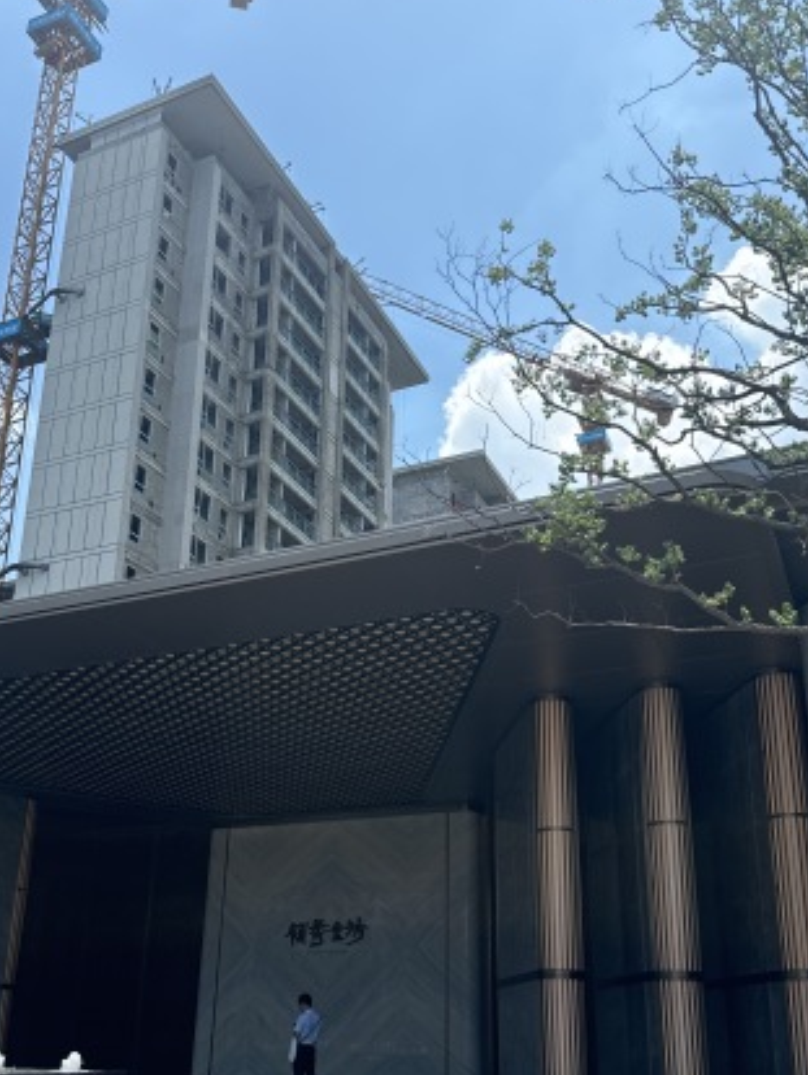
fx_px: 1057
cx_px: 382
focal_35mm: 34
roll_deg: -1.6
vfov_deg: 53.3
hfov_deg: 41.8
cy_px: 682
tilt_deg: +18.1
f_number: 1.78
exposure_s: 1/3802
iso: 80
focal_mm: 6.76
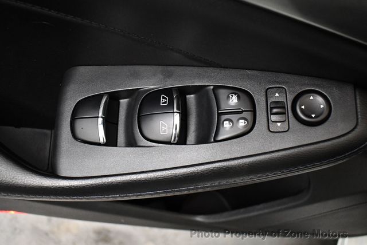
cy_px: 122
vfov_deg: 36.9
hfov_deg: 53.1
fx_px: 367
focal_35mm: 36
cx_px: 184
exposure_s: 1/100
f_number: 3.5
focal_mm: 18
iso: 3200
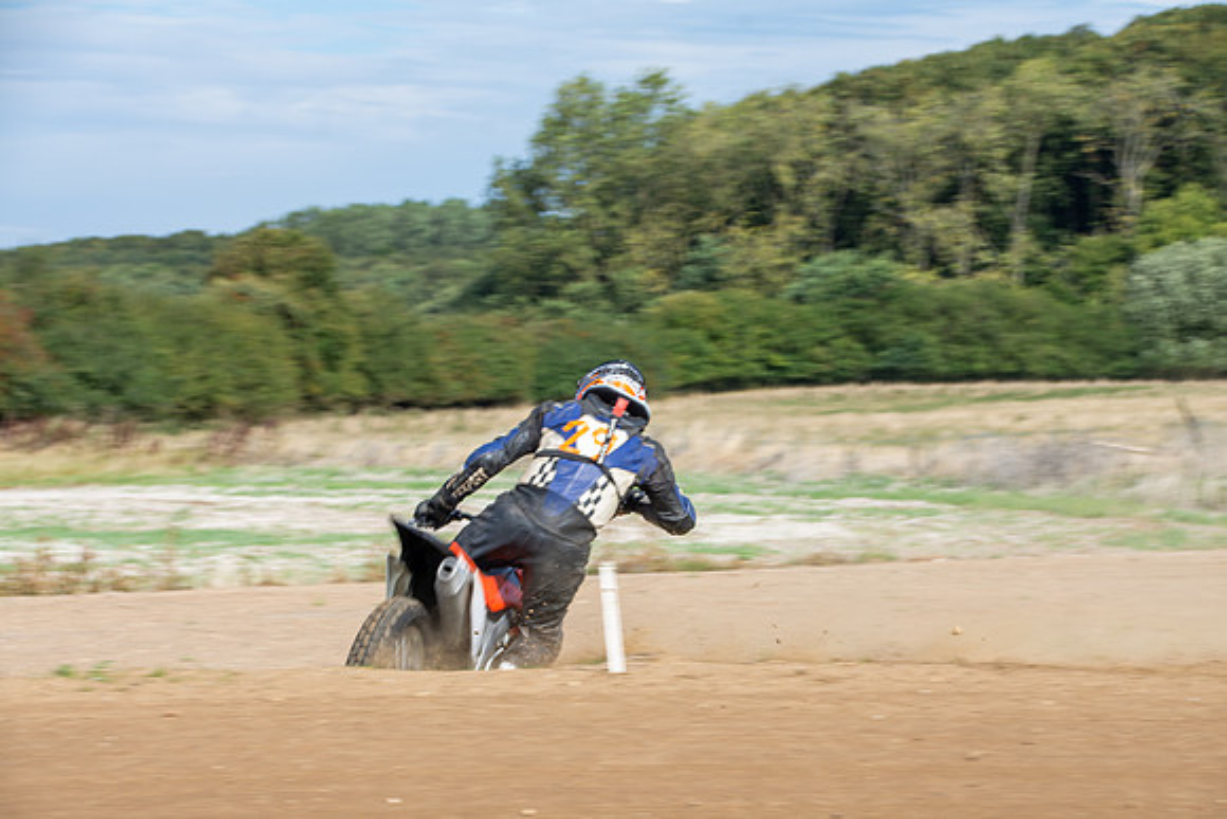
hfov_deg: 14.0
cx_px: 614
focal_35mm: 147
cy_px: 410
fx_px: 5011
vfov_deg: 9.3
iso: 125
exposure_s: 1/125
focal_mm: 98
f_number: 10
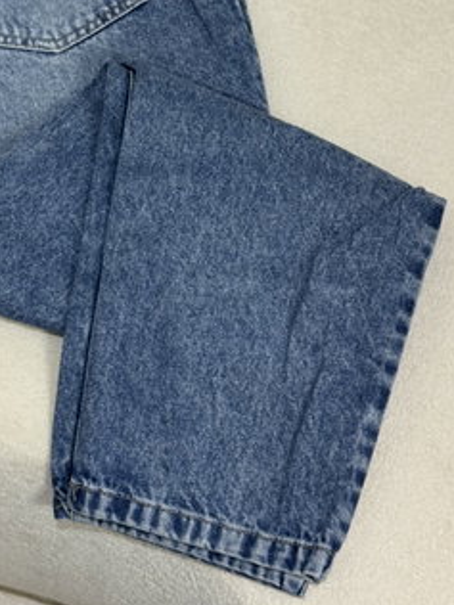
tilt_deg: -64.6
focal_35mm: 81
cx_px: 149
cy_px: 110
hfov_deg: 18.2
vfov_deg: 23.7
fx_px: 1416
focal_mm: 6.76
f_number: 1.78
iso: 50
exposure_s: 1/50
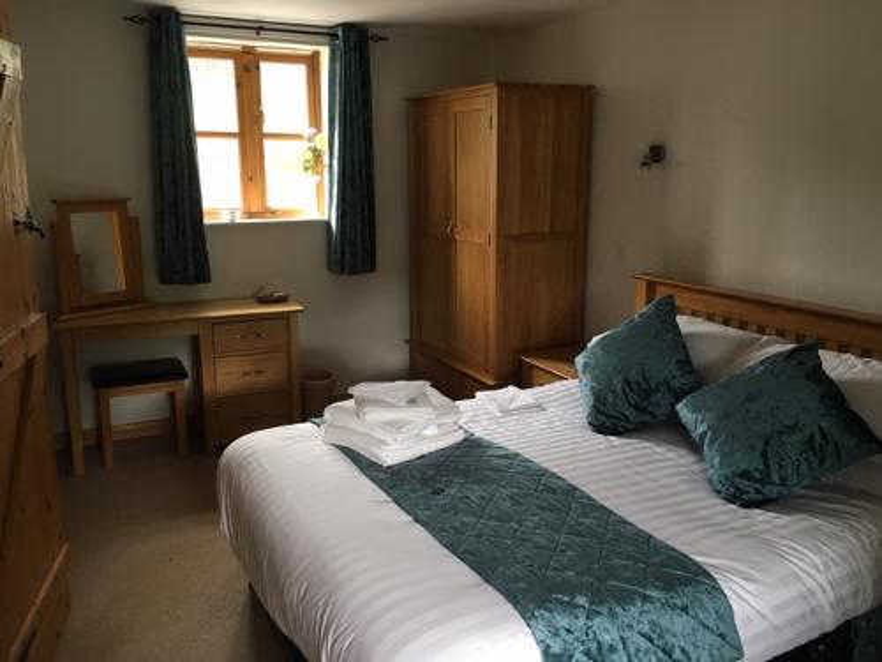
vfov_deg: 48.2
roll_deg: +0.1
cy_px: 331
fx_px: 739
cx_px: 441
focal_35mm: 29
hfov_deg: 61.7
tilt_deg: -12.2
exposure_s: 1/33
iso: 100
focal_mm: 4.15
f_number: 2.2
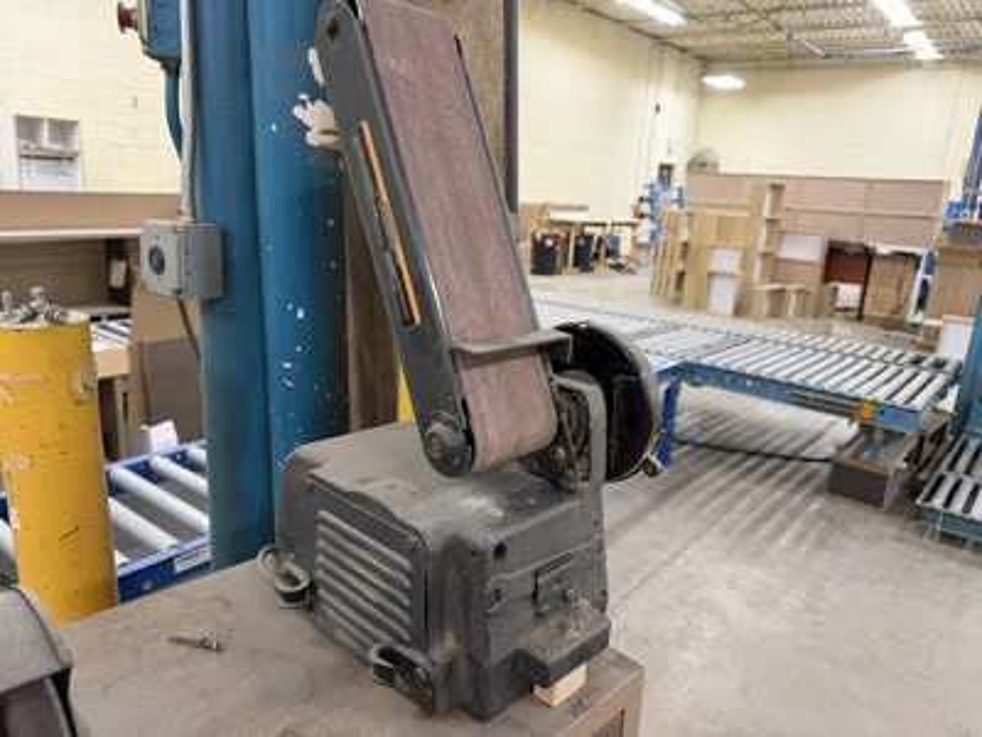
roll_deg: -2.3
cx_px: 491
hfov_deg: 71.6
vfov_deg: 56.8
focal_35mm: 24
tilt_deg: -10.6
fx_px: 681
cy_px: 368
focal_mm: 6.76
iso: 250
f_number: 1.78
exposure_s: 1/60
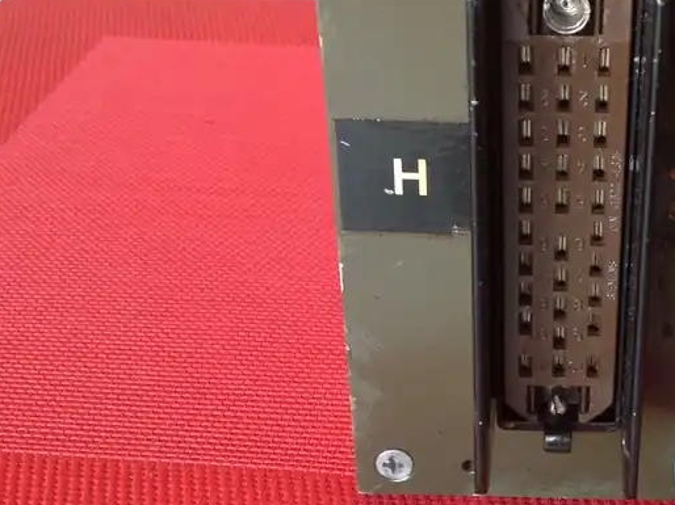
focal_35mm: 68
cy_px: 265
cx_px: 578
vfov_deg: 21.6
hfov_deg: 27.7
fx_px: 1325
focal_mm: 4.28
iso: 100
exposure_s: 1/15
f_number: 2.4
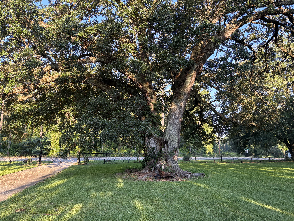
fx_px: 221
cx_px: 147
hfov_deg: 67.3
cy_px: 110
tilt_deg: +10.4
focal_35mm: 26
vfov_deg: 53.1
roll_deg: -0.3
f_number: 1.6
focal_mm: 5.96
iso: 64
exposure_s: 1/193
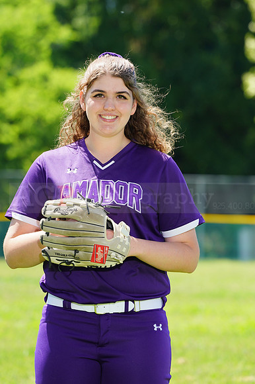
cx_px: 128
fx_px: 3159
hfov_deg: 4.6
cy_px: 192
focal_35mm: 297
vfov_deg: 6.9
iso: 200
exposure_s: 1/200
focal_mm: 297
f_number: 9
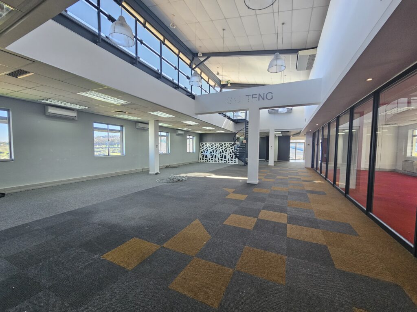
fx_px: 157
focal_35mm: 13
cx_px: 208
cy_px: 156
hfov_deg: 106.2
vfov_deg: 89.9
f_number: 2.2
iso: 100
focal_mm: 2.2
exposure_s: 1/100
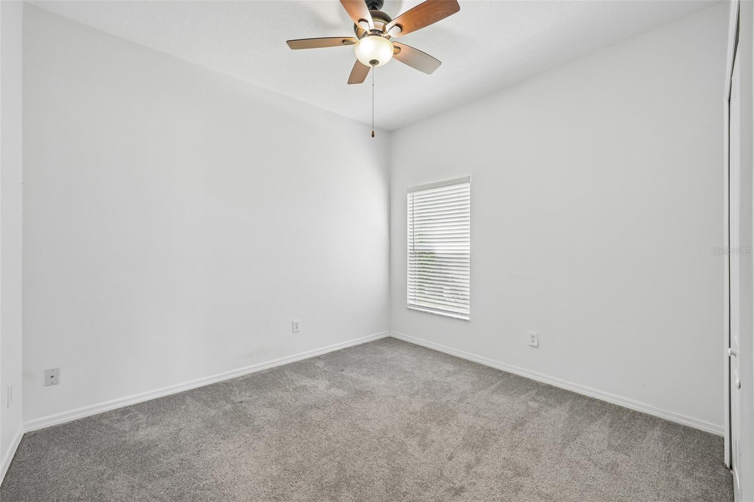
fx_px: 314
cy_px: 251
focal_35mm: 15
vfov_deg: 77.3
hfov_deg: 100.4
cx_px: 377
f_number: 8
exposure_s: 1/80
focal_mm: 15
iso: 800
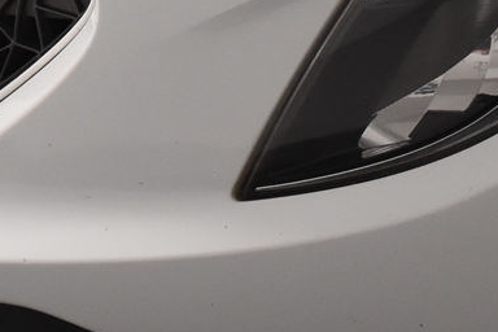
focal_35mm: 285
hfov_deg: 7.2
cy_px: -278
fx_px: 3942
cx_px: 357
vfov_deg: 4.8
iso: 1600
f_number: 5
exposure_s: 1/100
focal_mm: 38
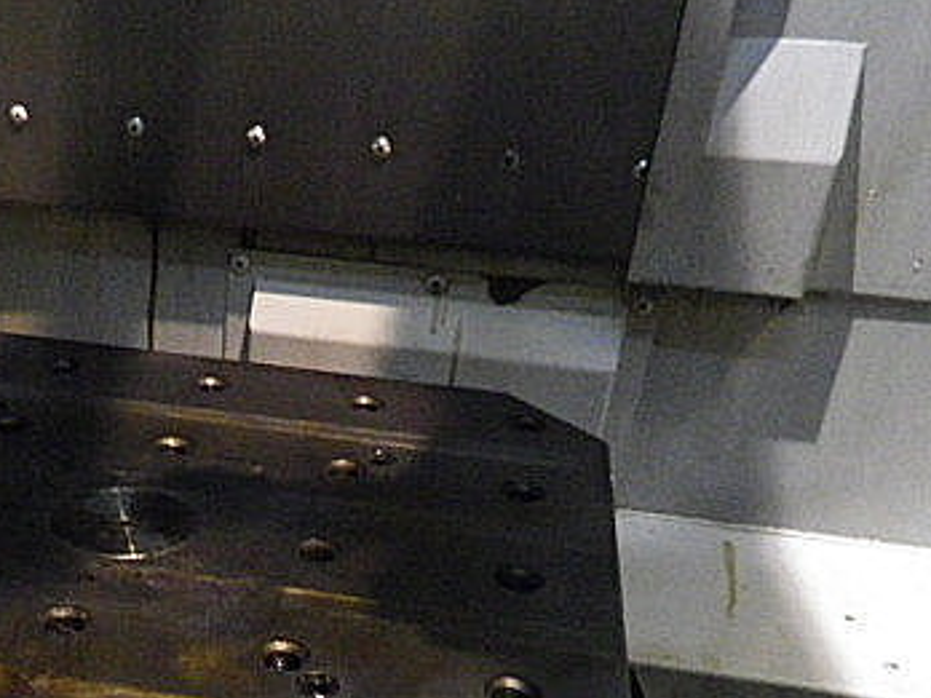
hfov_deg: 39.8
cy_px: 612
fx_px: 1237
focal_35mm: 46
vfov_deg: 30.3
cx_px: 203
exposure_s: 1/4
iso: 800
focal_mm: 4.5
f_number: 3.5
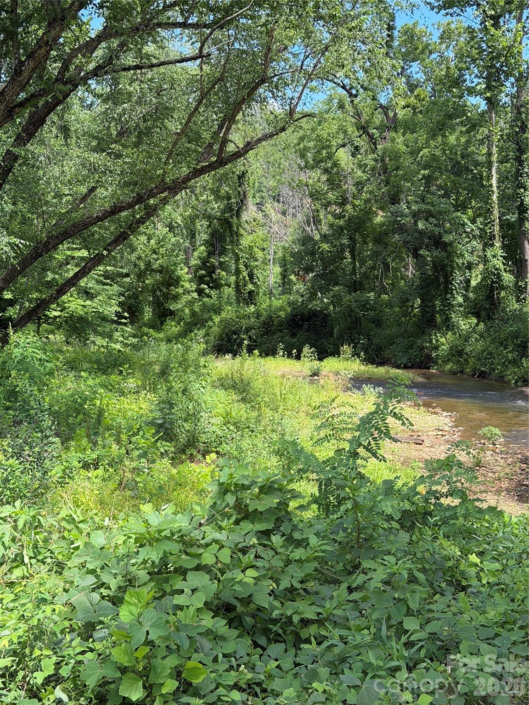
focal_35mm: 48
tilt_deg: -3.4
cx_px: 264
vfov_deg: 39.7
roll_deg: +0.6
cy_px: 352
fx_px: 978
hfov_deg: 30.3
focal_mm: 6.76
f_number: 1.78
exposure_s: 1/828
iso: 80
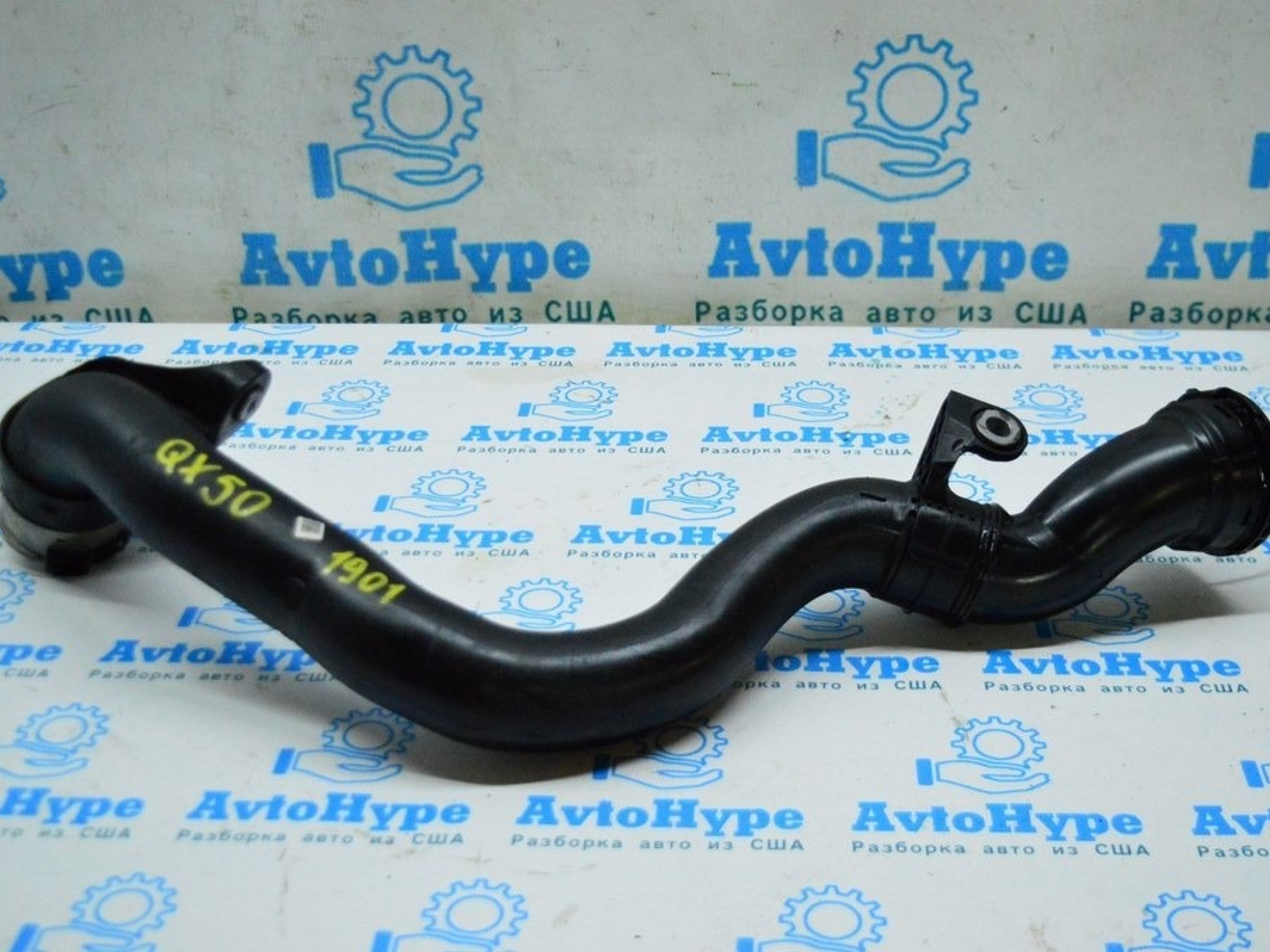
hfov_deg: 37.8
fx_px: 1855
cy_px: 476
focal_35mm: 51
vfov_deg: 28.8
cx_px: 641
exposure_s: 1/800
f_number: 4.2
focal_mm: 31
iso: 6400
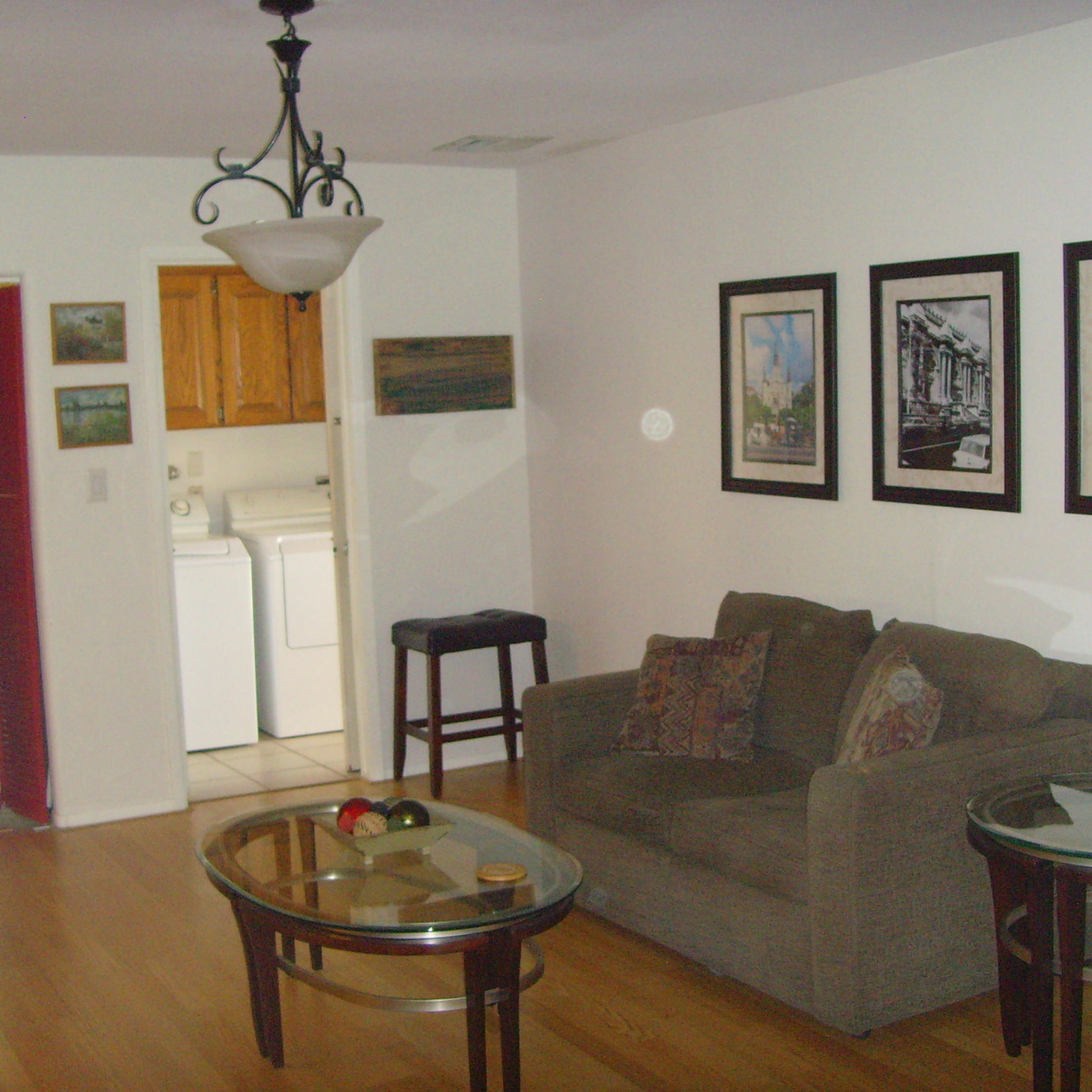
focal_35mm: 47
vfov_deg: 36.1
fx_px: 1677
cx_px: 555
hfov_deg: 36.1
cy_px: 538
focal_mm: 6.6
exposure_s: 1/45
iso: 320
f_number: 3.5
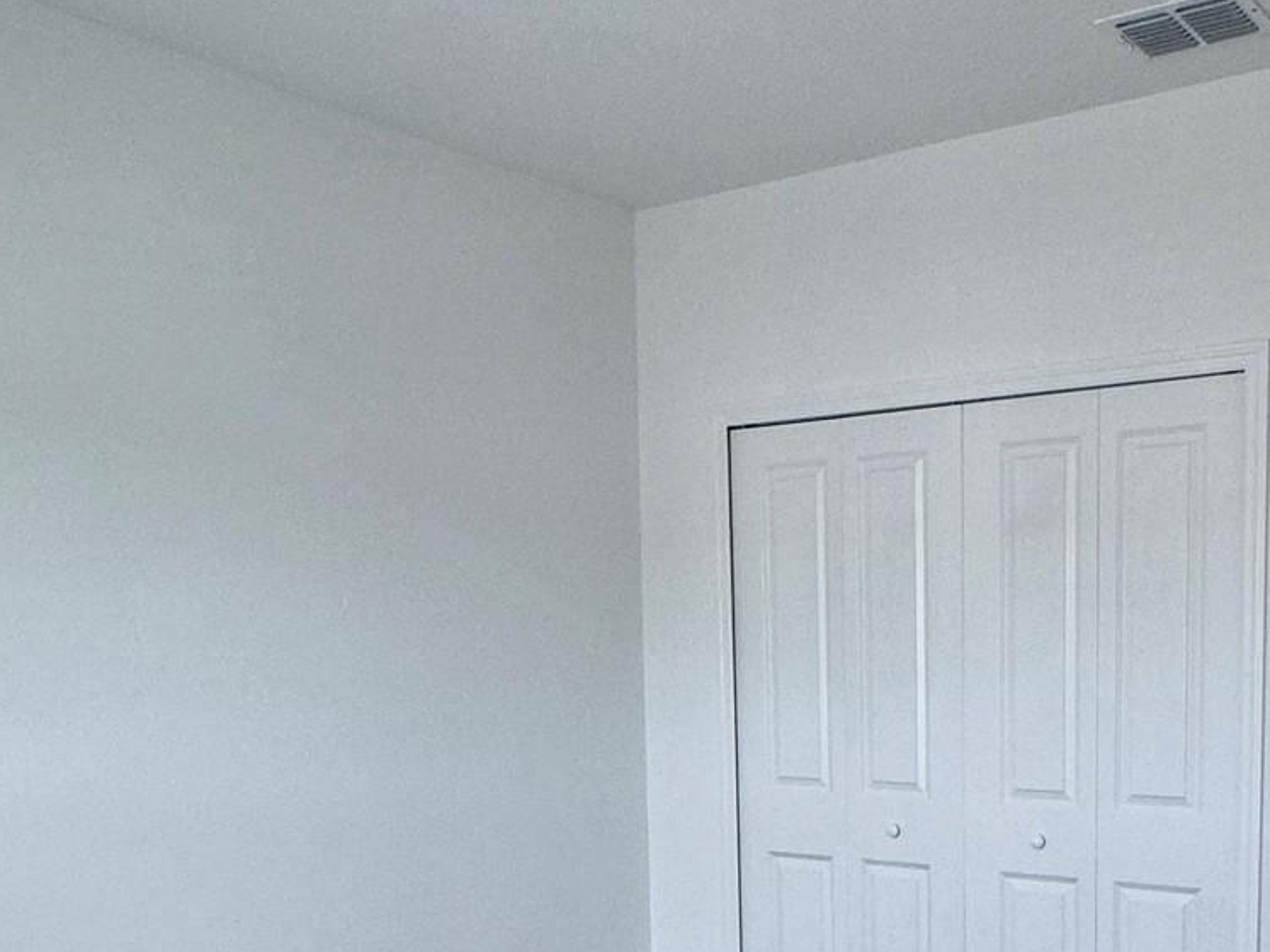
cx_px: 828
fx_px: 1100
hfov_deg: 58.8
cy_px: 792
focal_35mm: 30
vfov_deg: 44.0
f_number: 2.2
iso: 125
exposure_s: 1/120
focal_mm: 2.22
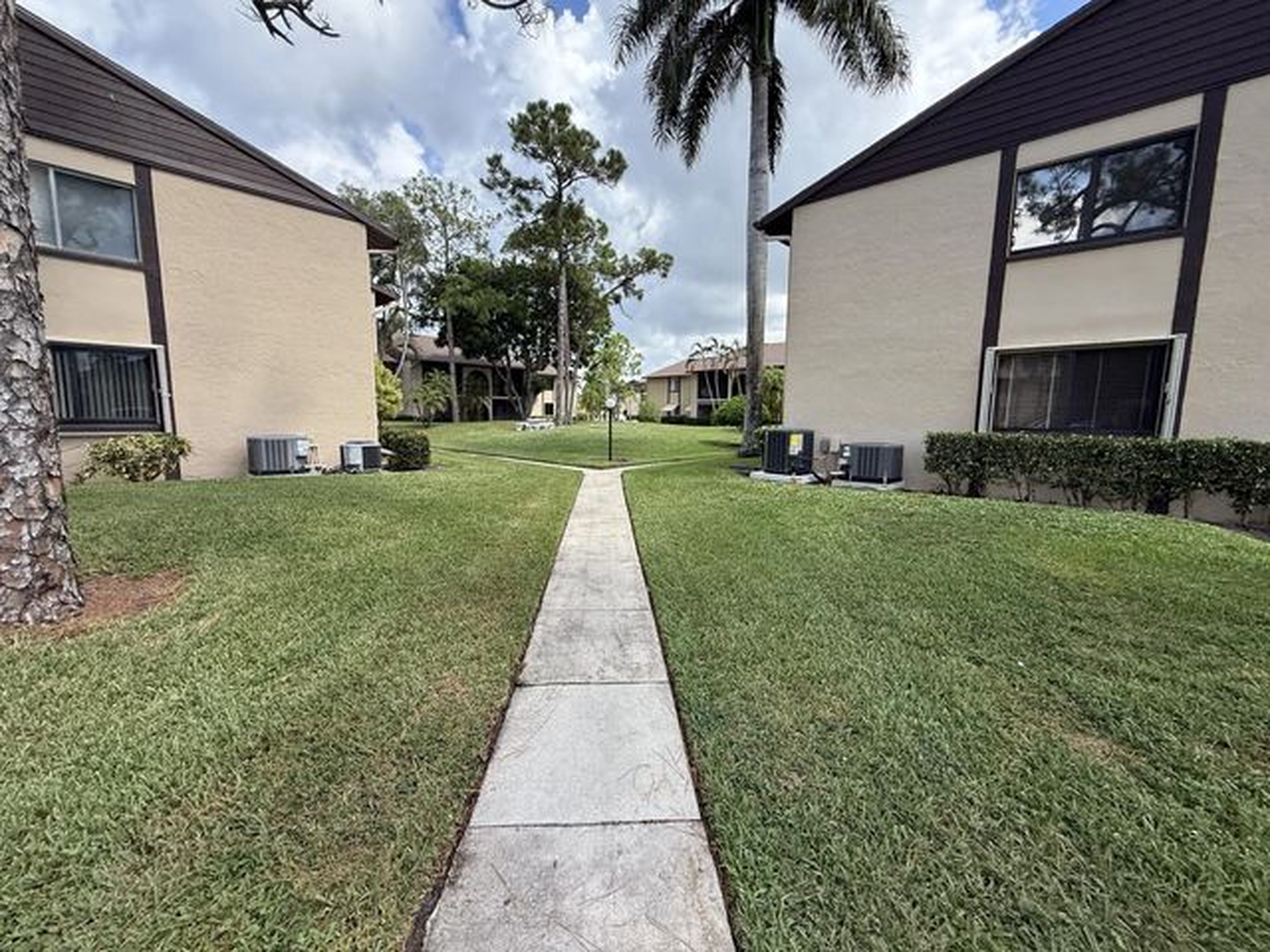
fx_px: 514
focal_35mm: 14
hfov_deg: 102.1
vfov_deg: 85.7
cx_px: 635
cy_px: 476
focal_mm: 2.22
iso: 64
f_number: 2.2
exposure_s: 1/820
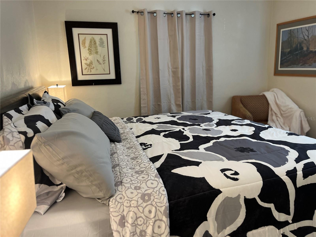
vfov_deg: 53.1
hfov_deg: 67.3
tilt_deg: -12.5
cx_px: 158
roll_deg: +1.7
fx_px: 237
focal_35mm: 26
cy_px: 118
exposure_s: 1/60
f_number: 1.6
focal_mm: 5.1
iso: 200
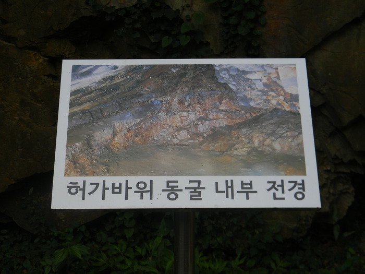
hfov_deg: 29.0
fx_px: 706
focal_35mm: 67
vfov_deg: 21.9
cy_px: 137
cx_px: 182
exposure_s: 1/118
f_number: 4.3
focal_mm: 12.2
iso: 80
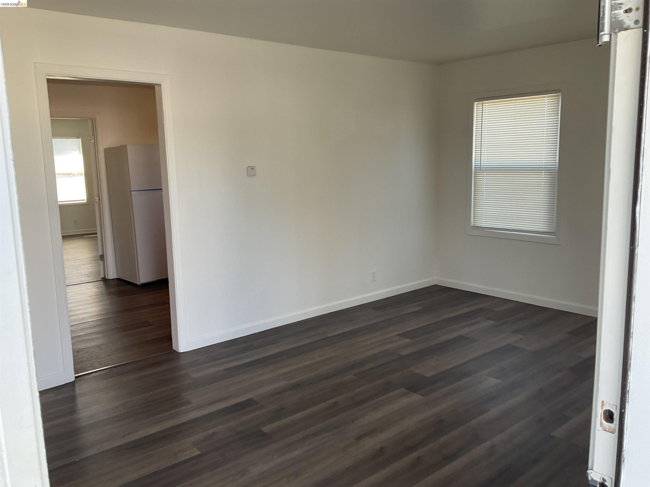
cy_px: 244
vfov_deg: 48.2
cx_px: 325
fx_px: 545
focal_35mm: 29
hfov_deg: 61.7
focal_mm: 3
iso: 50
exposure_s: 1/120
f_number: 1.8
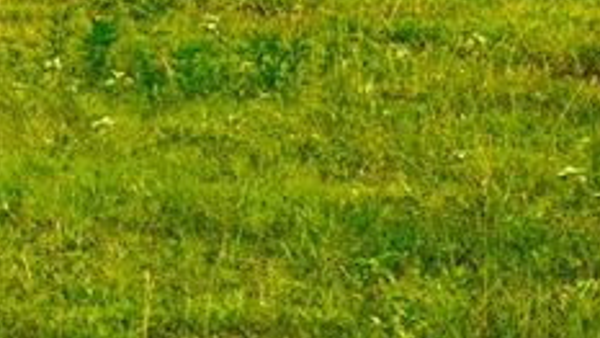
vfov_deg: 8.3
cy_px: -348
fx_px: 2195
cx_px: -461
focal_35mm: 138
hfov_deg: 13.9
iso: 125
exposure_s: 1/250
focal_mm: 20
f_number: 8
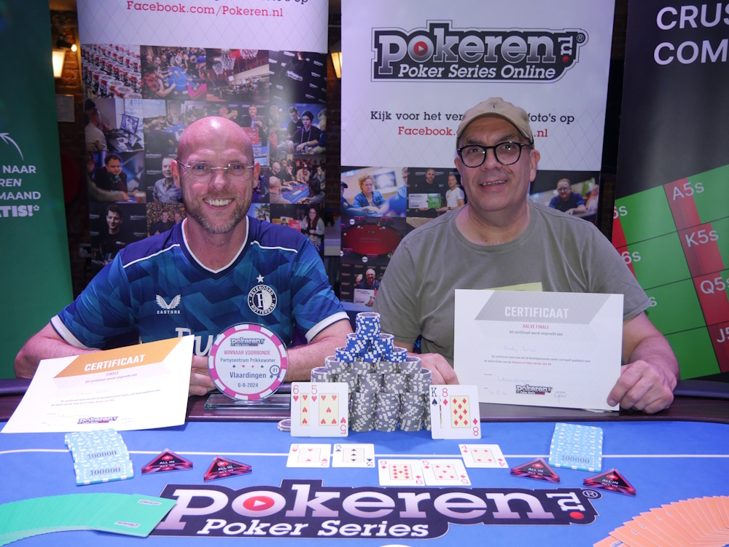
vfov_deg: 41.8
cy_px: 274
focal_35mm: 34
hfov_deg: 53.9
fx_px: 716
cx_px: 364
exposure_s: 1/60
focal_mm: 17
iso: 500
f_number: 3.8
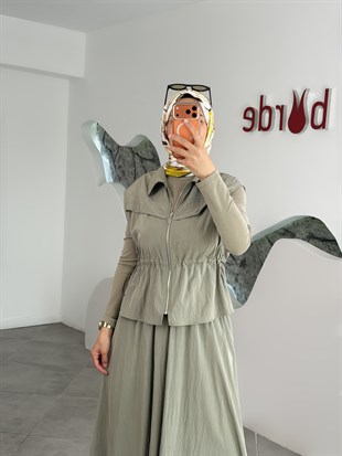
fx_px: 632
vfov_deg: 39.6
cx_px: 171
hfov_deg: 30.3
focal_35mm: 48
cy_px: 228
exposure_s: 1/327
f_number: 1.78
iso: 64
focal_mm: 6.76
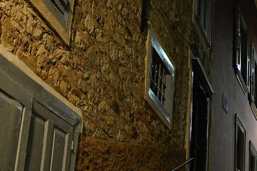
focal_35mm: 75
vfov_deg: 17.9
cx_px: 293
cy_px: 146
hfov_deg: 24.9
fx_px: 535
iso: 3200
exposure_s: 1/15
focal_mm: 18
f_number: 3.5
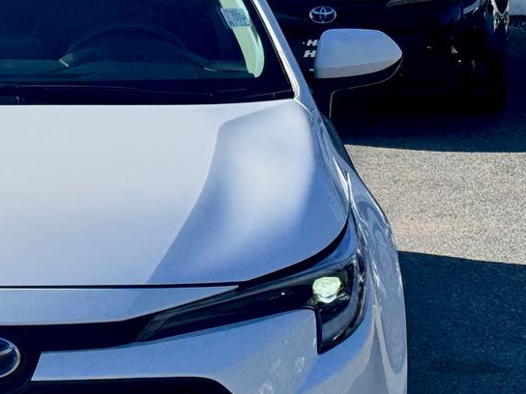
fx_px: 1717
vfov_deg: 13.1
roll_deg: -0.1
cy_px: 244
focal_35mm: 113
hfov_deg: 17.0
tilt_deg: -10.7
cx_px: -18
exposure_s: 1/3257
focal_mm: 6.76
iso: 64
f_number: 1.78
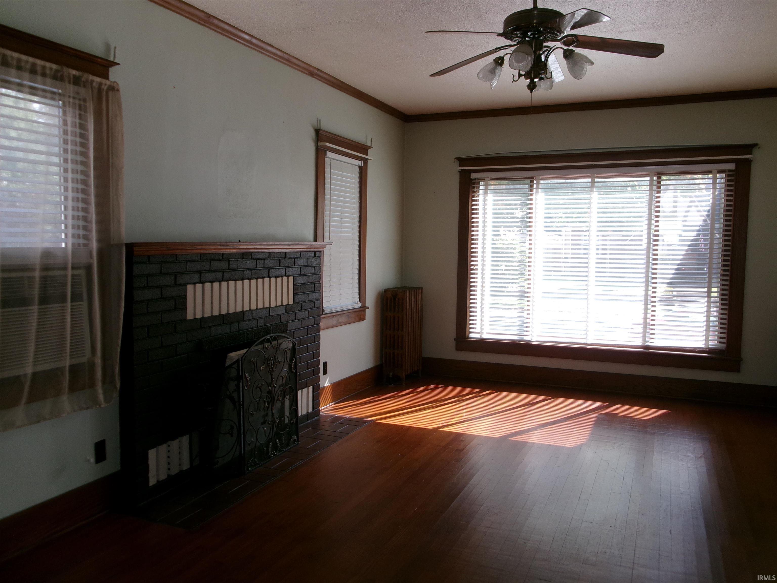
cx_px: 388
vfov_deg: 49.7
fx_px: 628
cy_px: 292
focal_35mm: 28
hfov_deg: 63.4
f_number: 3.9
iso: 100
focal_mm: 5.1
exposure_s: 1/80
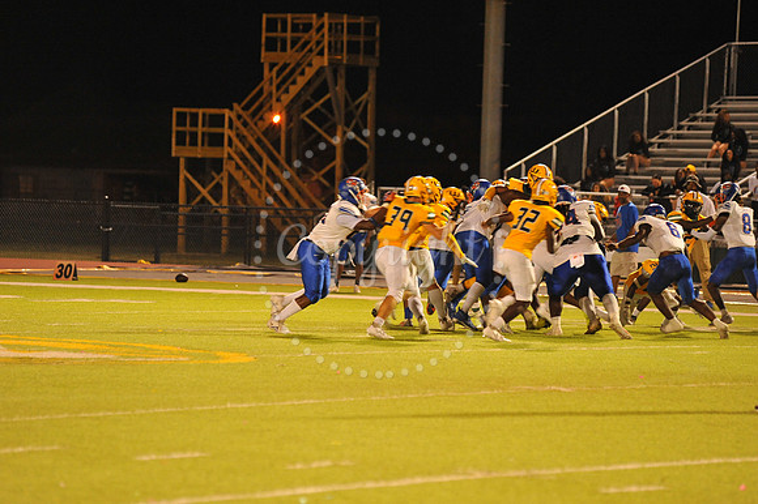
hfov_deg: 10.3
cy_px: 252
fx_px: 4209
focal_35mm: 200
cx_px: 379
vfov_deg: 6.9
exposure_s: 1/160
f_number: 4
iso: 3200
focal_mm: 200
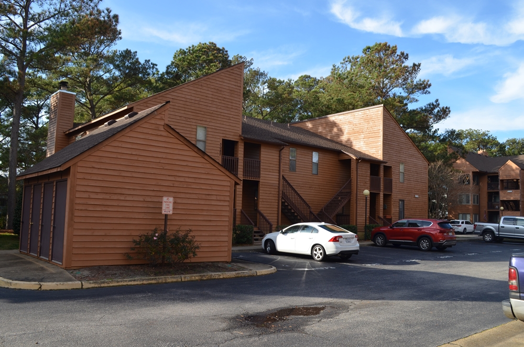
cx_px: 262
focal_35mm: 30
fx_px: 436
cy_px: 174
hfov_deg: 62.0
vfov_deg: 43.4
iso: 200
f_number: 8
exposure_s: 1/250
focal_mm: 20
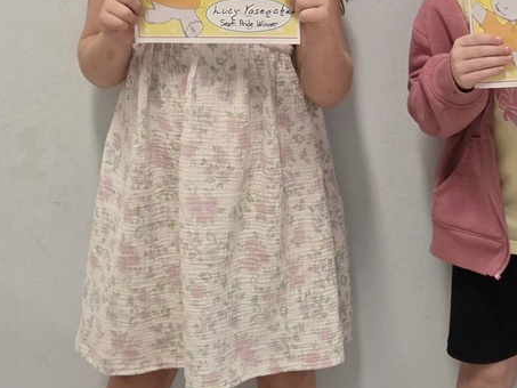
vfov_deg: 27.5
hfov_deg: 36.4
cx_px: 353
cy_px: 84
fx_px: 777
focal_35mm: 52
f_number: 1.8
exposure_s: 1/120
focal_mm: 5.4
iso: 640
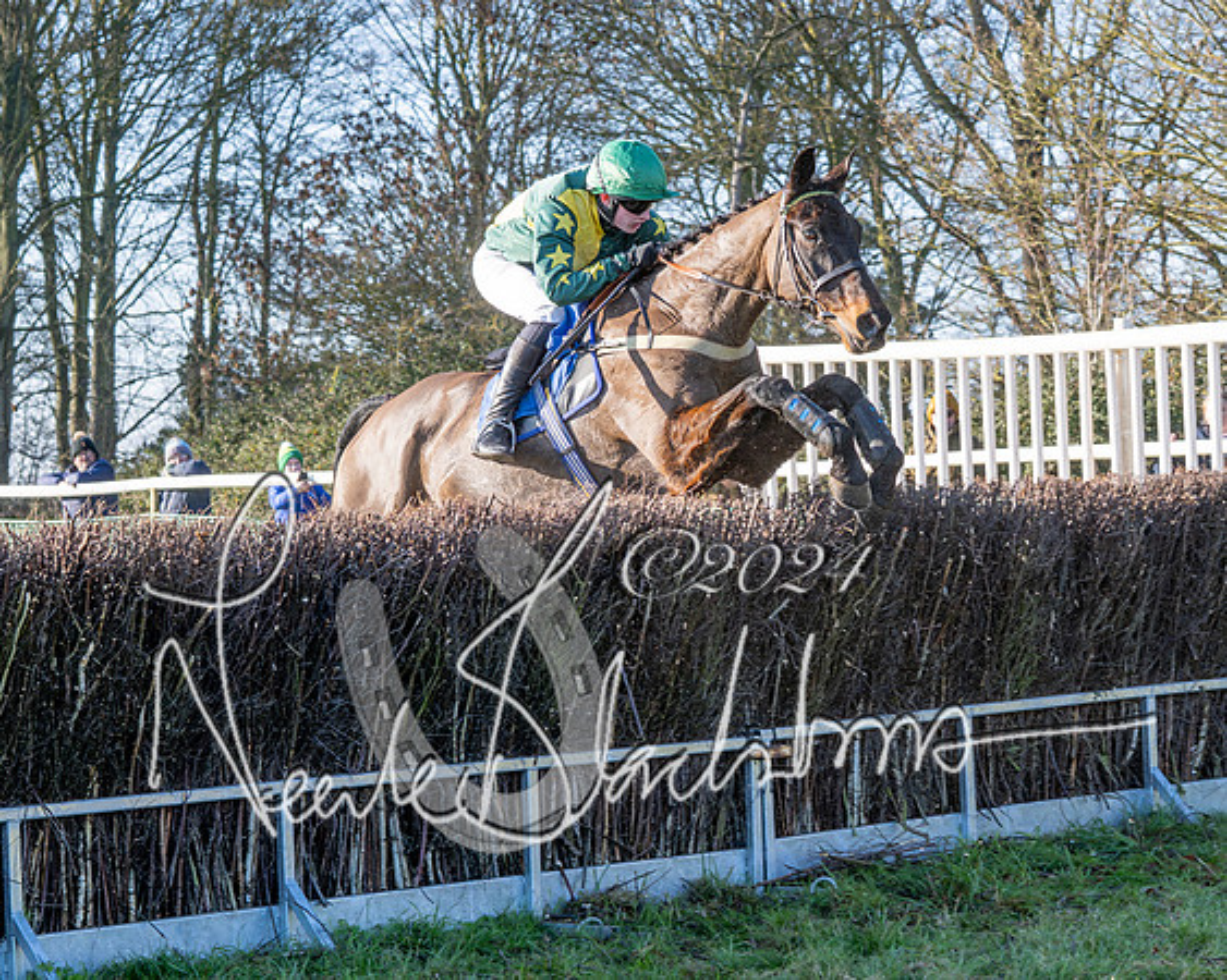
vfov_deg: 13.2
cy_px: 448
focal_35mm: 117
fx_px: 4241
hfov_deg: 16.5
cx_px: 691
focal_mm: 56
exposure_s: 1/1250
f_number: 4.5
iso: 400
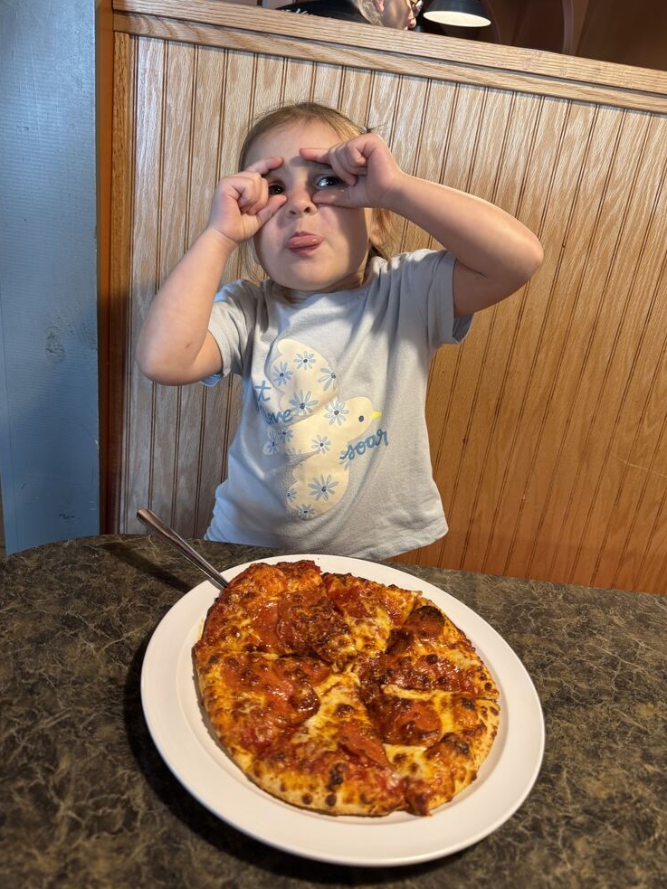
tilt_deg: -24.5
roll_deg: -8.6
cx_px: 329
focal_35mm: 25
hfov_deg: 54.9
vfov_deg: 69.4
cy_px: 445
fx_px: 642
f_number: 1.78
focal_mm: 6.76
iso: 160
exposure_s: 1/60
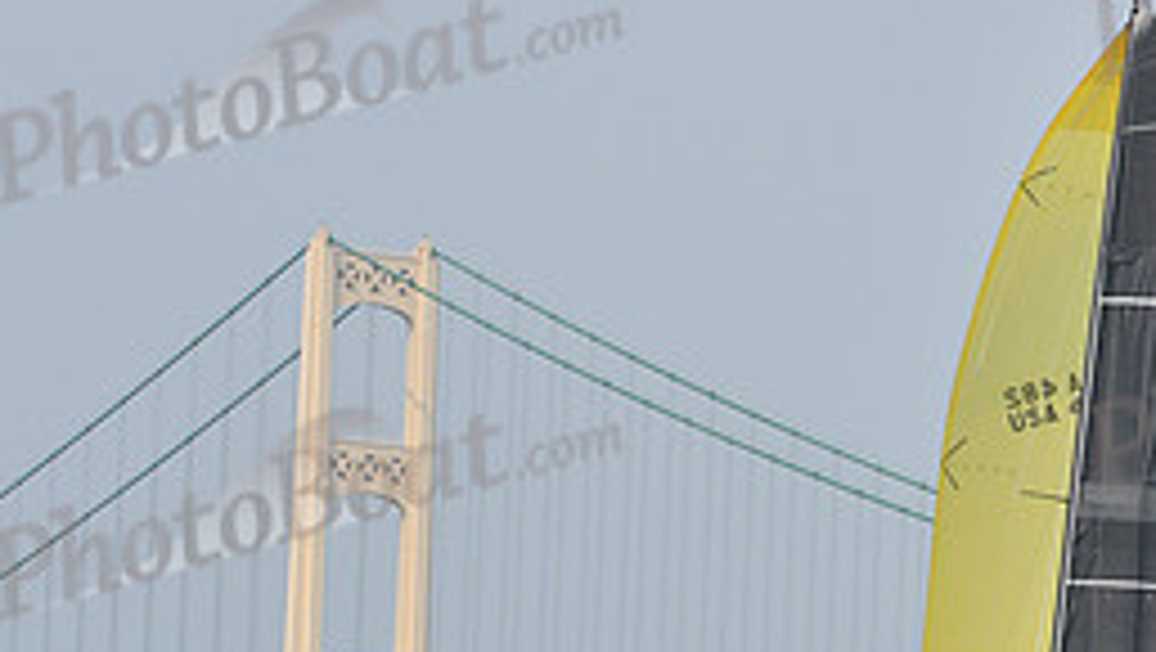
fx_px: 8405
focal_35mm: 274
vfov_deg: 4.4
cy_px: 674
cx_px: 857
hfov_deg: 7.9
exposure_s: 1/1250
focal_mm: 116
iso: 250
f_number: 8
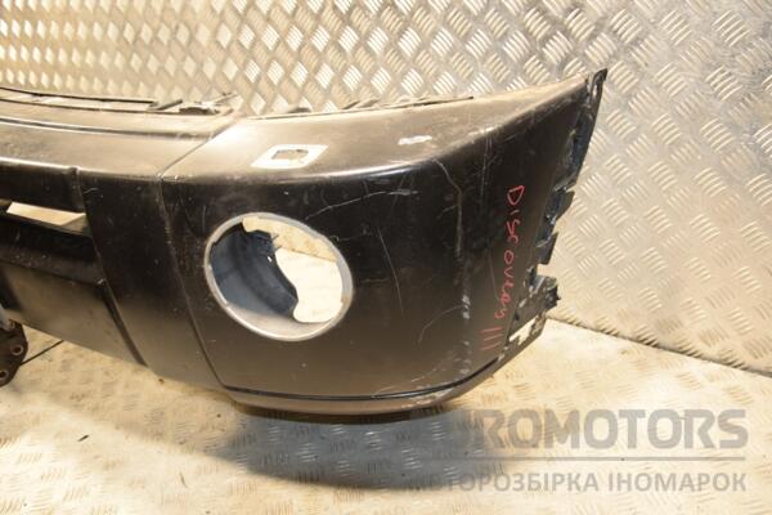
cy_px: 258
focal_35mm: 33
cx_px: 386
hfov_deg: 57.2
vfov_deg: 40.0
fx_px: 708
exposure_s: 1/125
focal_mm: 22
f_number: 5
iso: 800
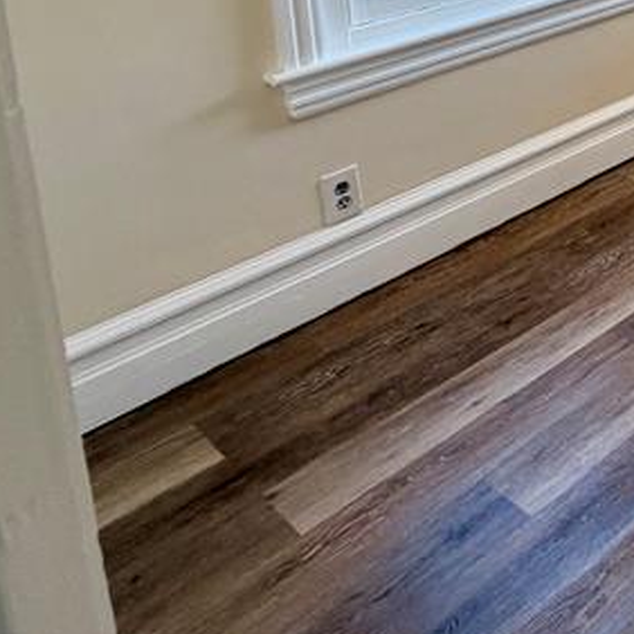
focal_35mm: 45
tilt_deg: -9.2
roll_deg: +0.8
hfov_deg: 27.9
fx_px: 932
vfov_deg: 31.5
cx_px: 908
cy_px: -126
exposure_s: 1/120
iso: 80
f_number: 2.2
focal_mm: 2.22
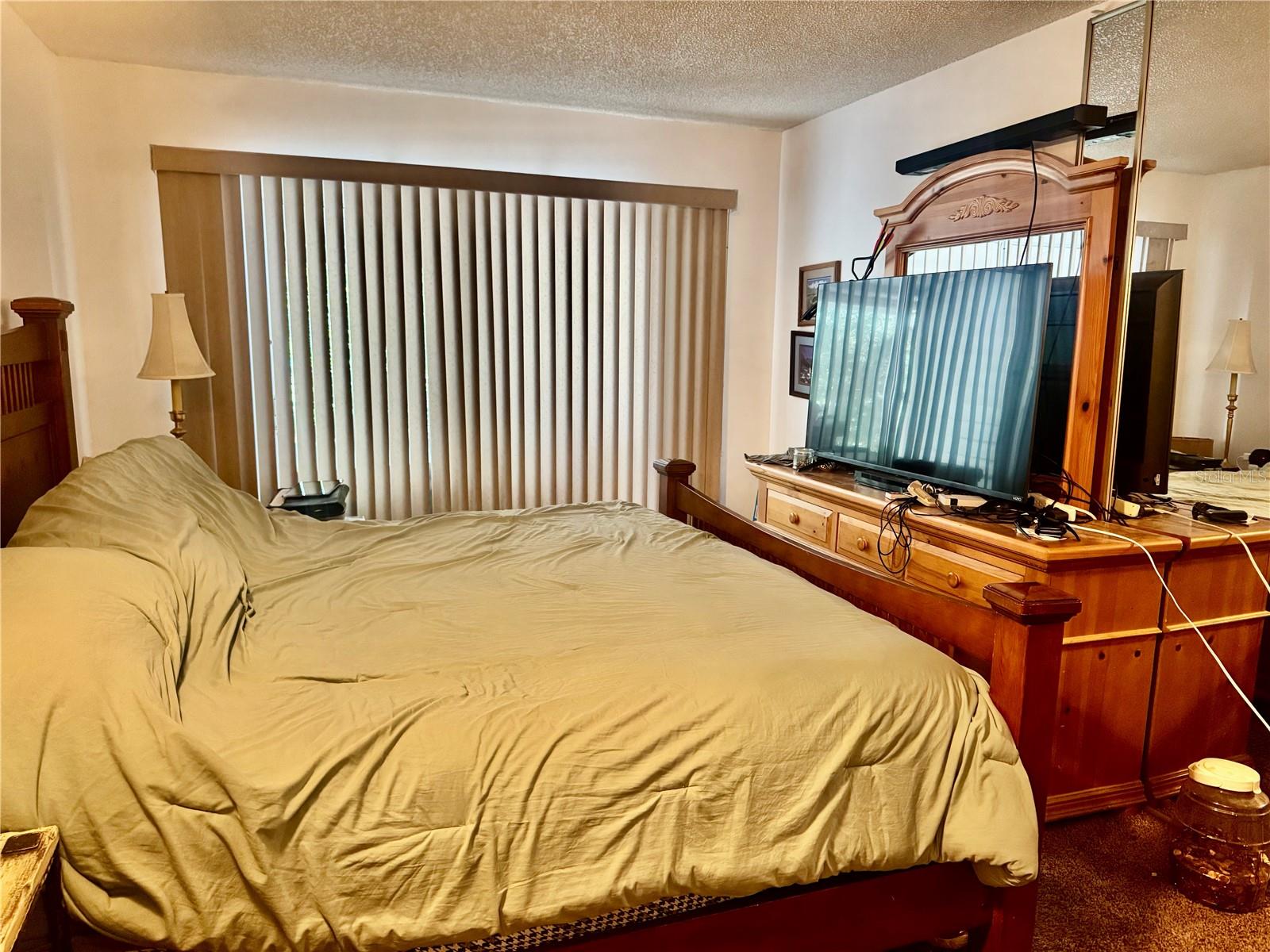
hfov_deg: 71.6
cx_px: 635
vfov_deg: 56.8
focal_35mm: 24
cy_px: 476
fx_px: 881
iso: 500
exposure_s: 1/60
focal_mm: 6.76
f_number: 1.78
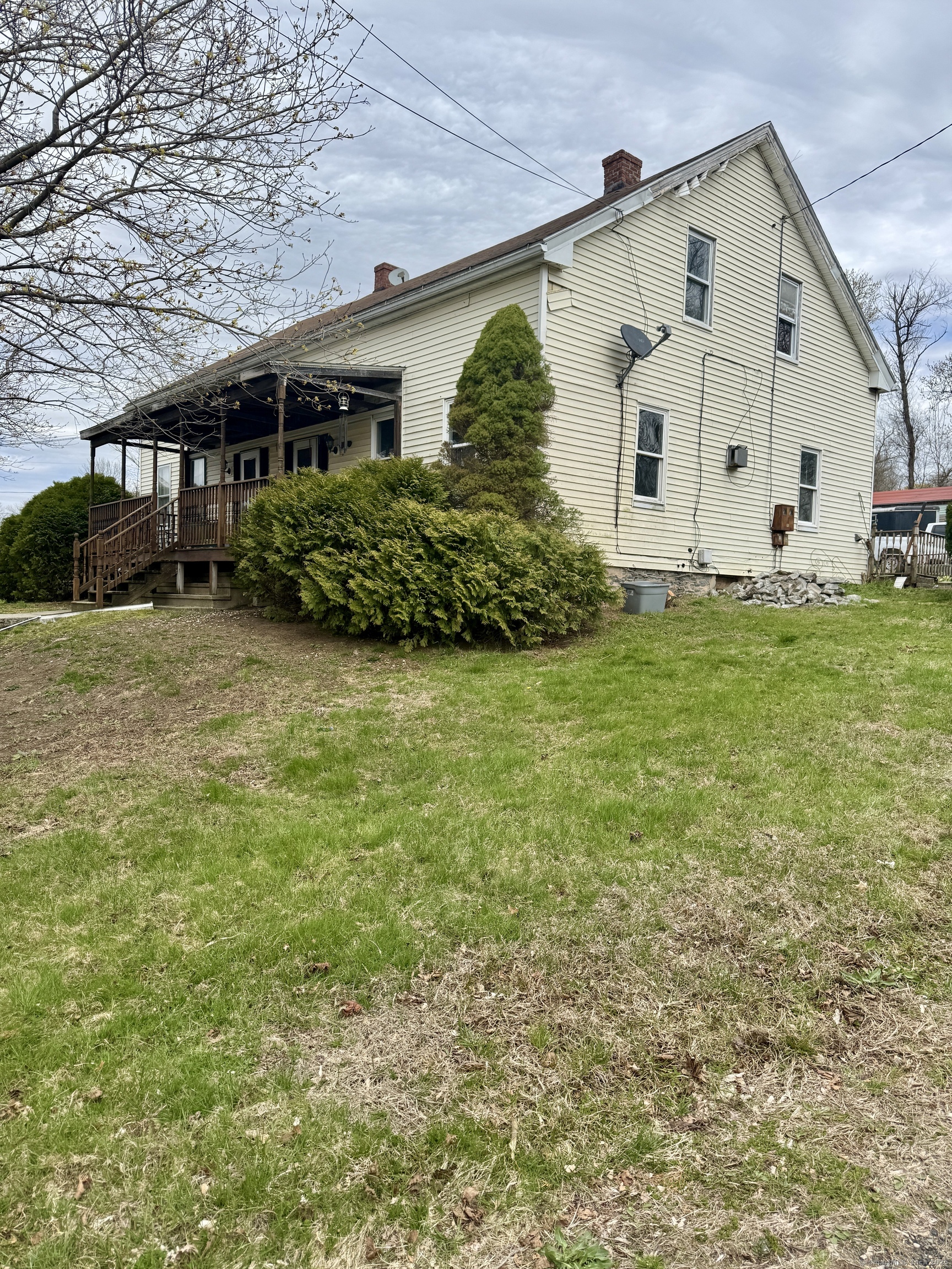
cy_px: 634
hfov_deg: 56.8
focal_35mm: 24
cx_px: 476
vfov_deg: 71.6
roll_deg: -2.0
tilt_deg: -2.4
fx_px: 880
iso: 80
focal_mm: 6.76
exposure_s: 1/4049
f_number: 1.78
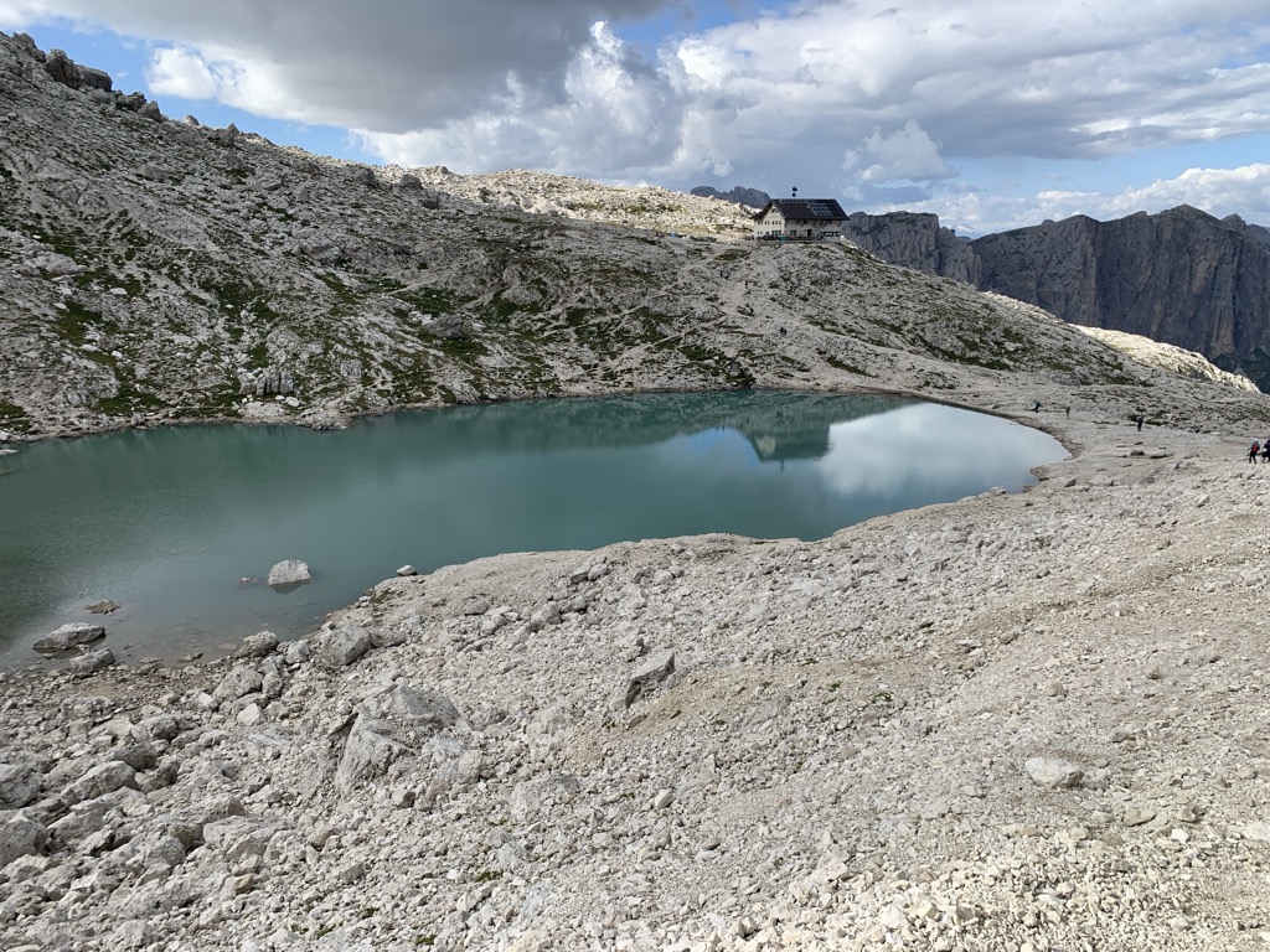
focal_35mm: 26
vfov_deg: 53.1
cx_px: 635
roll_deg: -0.8
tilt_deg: -13.5
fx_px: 954
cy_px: 476
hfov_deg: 67.3
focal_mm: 4.25
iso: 25
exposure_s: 1/1468
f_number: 1.8
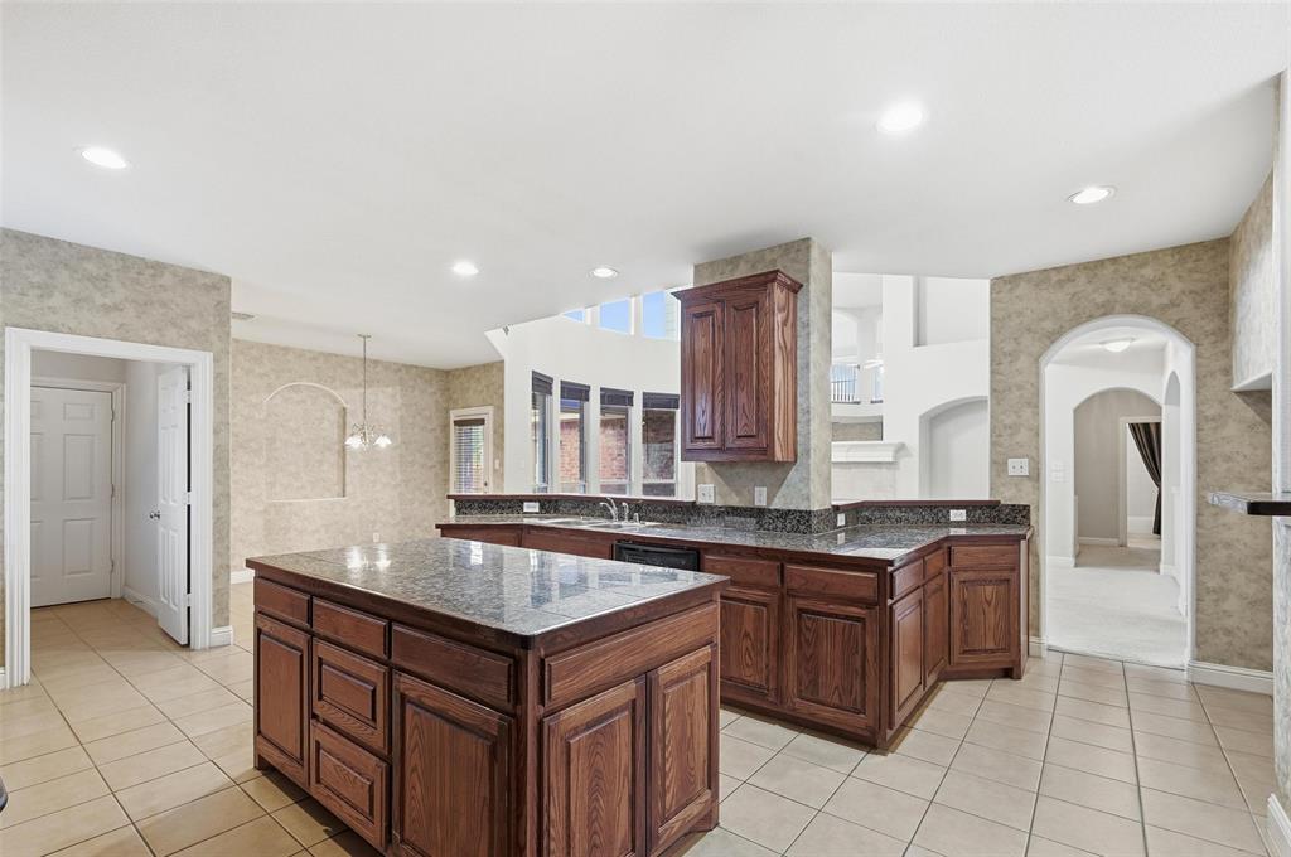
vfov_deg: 73.6
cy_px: 428
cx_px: 646
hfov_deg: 96.8
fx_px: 573
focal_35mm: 16
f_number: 7.1
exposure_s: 1/250
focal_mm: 16
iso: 1000
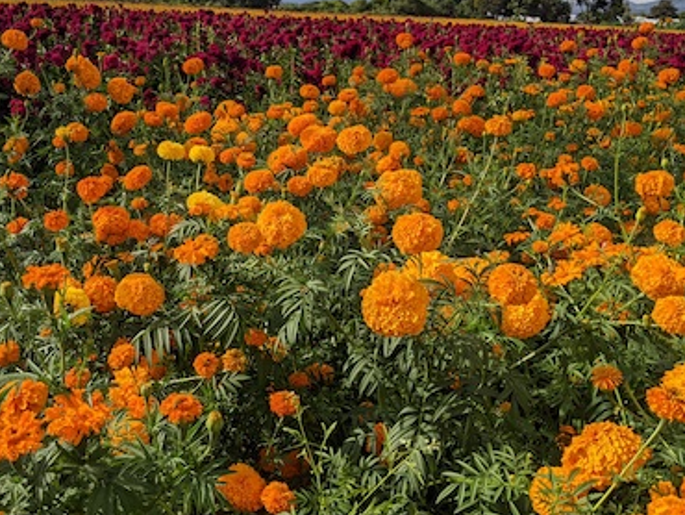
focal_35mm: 39
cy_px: 205
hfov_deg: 47.5
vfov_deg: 36.7
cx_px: 262
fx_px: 772
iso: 41
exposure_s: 1/3906
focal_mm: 4.44
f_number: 1.8
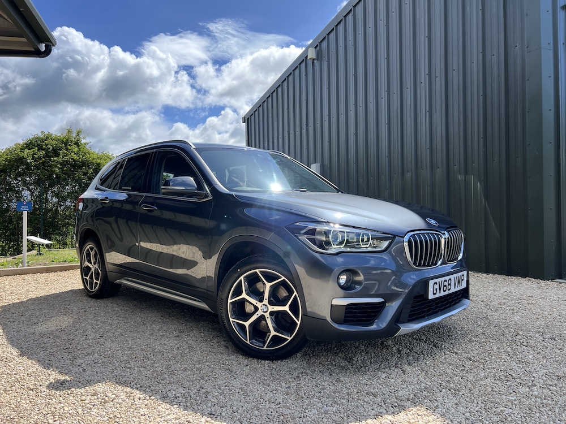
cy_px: 212
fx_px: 425
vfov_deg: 53.1
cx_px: 283
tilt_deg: -1.8
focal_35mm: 26
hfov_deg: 67.3
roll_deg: +1.8
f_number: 1.5
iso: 50
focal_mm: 5.7
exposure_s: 1/2165
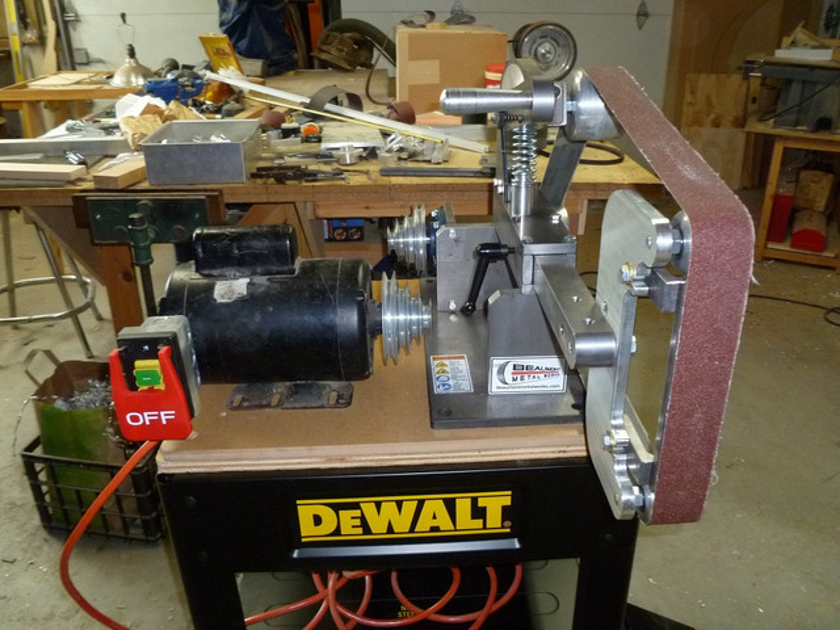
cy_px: 315
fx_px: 679
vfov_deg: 49.7
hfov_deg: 63.4
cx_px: 420
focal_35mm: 28
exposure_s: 1/30
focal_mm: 5
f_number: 3.3
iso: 320
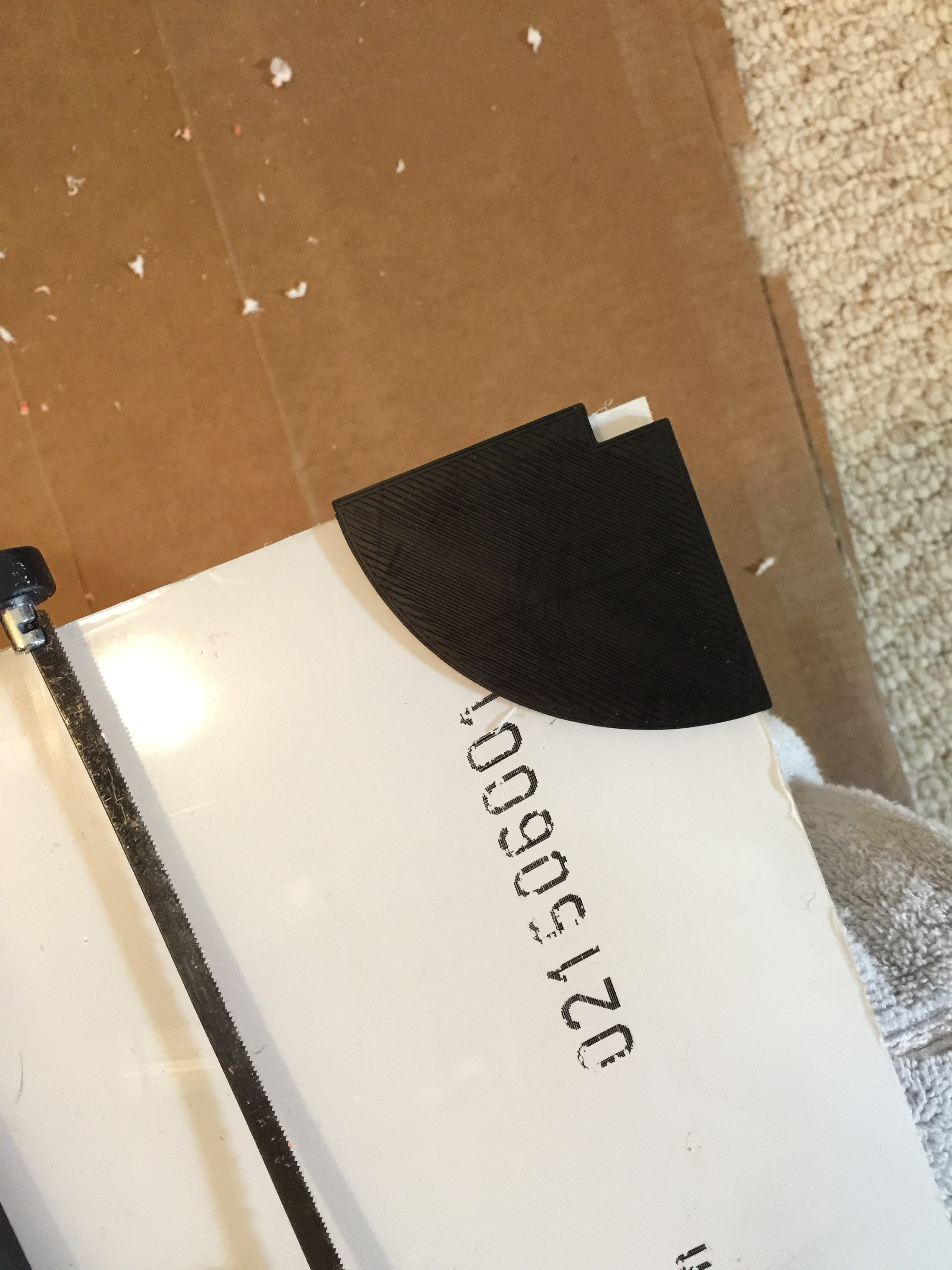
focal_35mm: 29
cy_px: 635
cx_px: 476
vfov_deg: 61.7
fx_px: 1063
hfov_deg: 48.2
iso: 125
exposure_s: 1/15
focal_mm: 4.15
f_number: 2.2
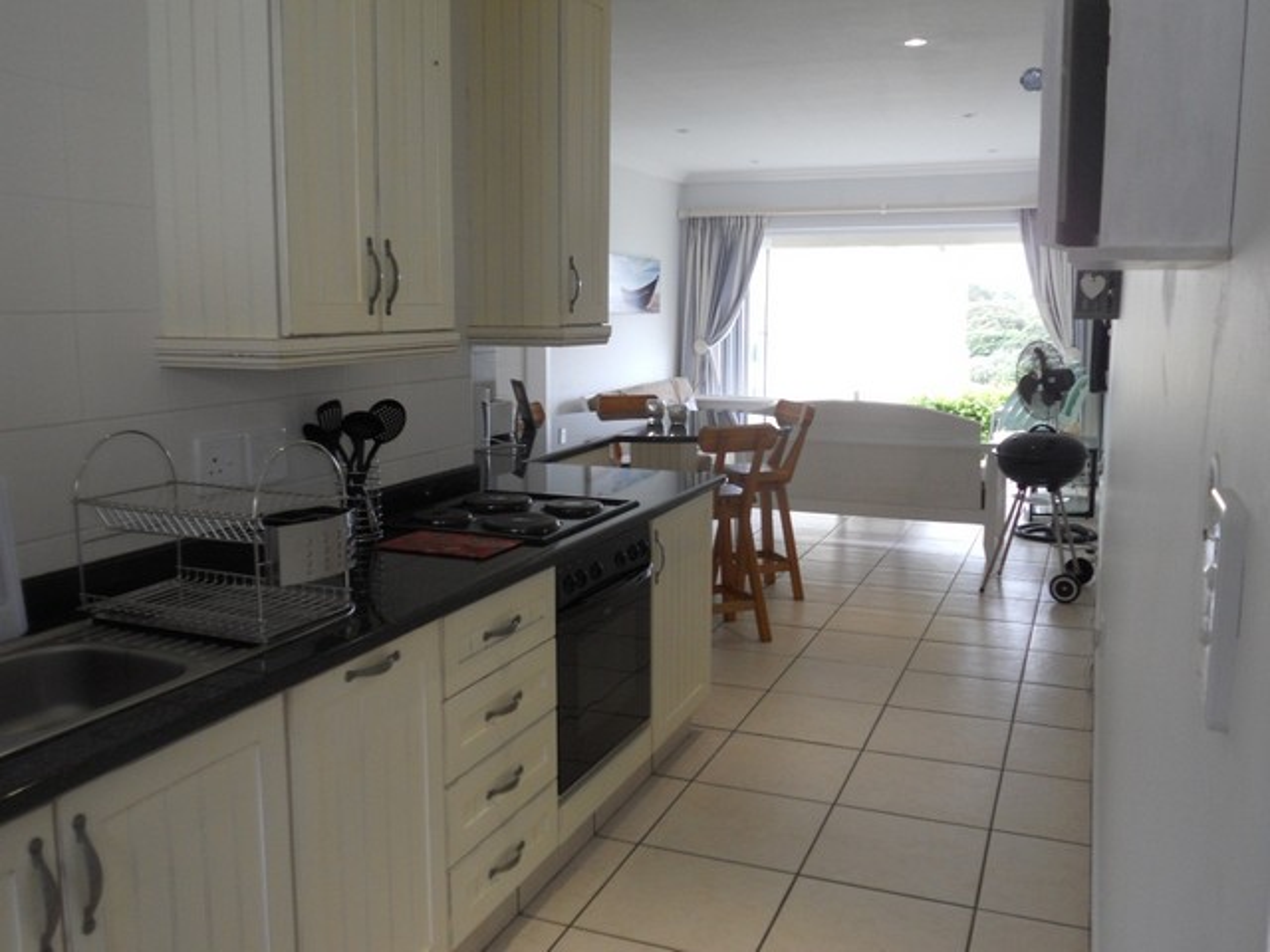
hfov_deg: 56.8
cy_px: 476
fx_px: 1174
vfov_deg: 44.2
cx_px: 635
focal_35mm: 32
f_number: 3.5
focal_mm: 5.8
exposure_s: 1/30
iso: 100
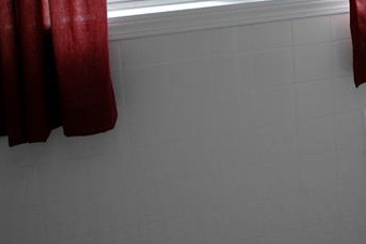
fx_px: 823
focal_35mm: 81
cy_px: -32
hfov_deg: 22.4
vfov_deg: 16.3
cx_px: 479
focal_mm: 18
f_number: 4.5
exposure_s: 1/80
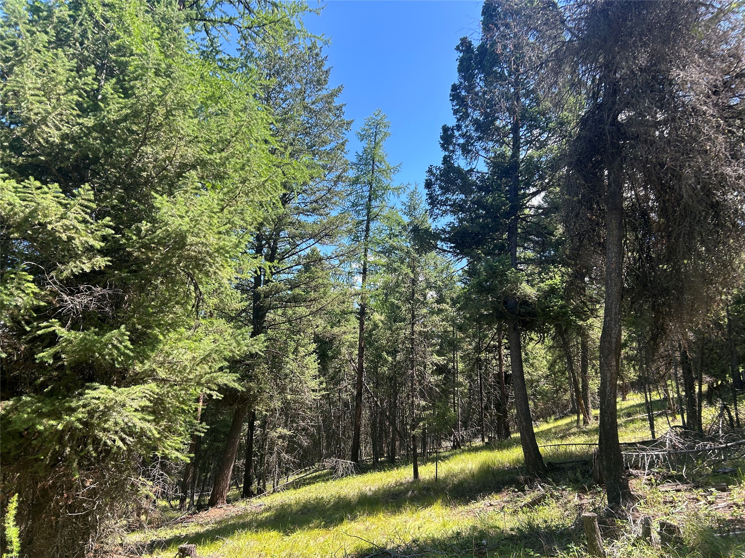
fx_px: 560
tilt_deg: +17.0
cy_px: 279
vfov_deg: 53.1
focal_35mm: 26
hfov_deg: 67.3
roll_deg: -2.0
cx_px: 372
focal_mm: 5.7
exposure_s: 1/646
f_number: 1.5
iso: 50
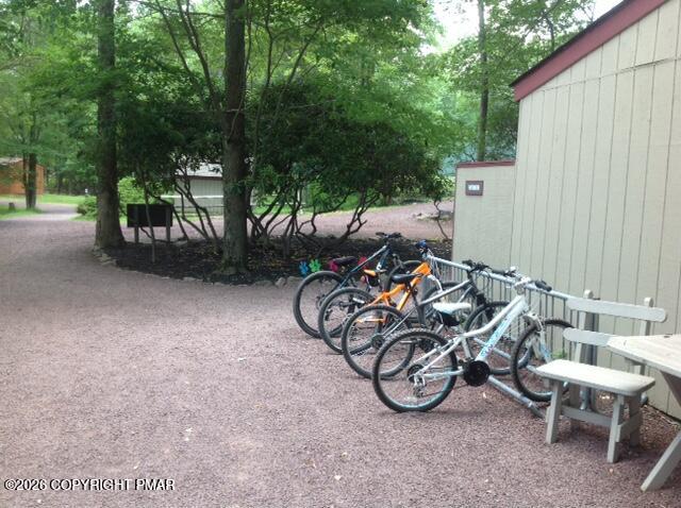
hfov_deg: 52.7
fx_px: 688
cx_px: 340
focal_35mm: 35
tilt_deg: -5.7
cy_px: 254
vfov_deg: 40.6
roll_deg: +0.0
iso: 64
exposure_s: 1/120
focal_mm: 4.28
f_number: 2.4
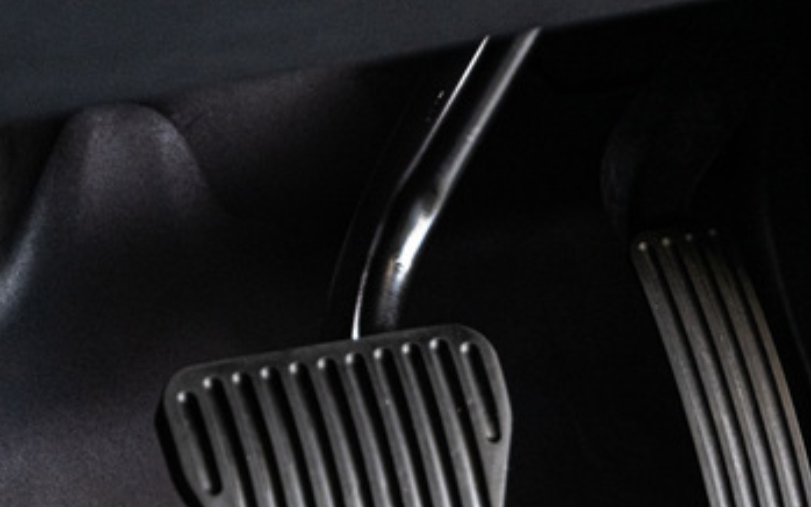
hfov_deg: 10.7
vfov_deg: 6.8
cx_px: 747
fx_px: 4287
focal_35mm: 194
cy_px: 405
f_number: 2.8
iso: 1600
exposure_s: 1/125
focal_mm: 65
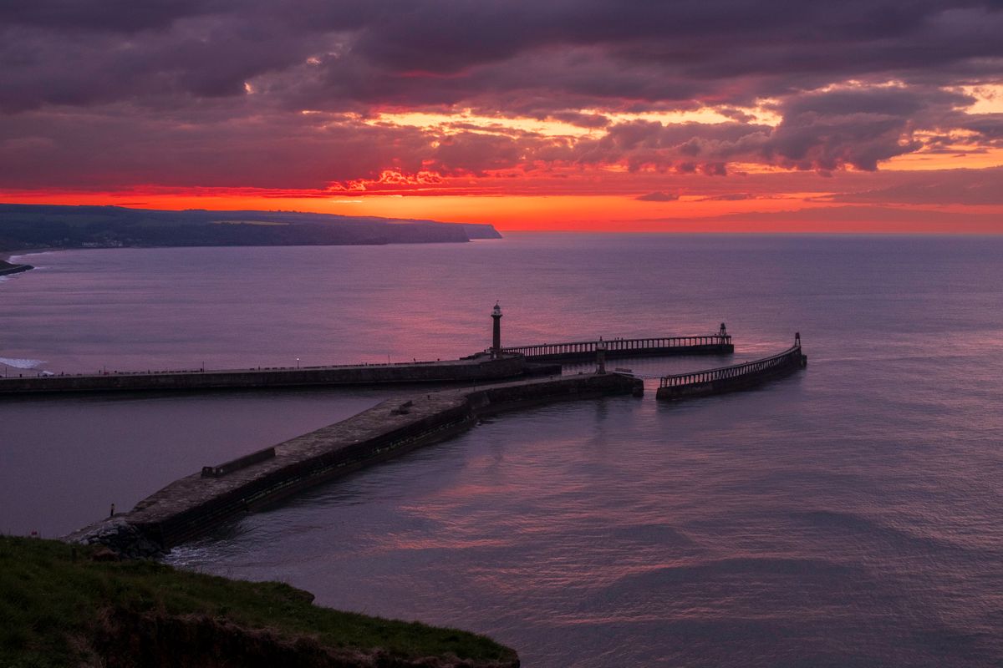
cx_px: 521
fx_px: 1302
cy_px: 347
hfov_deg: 42.1
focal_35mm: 47
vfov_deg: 28.8
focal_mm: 30
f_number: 9
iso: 500
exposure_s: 1/60
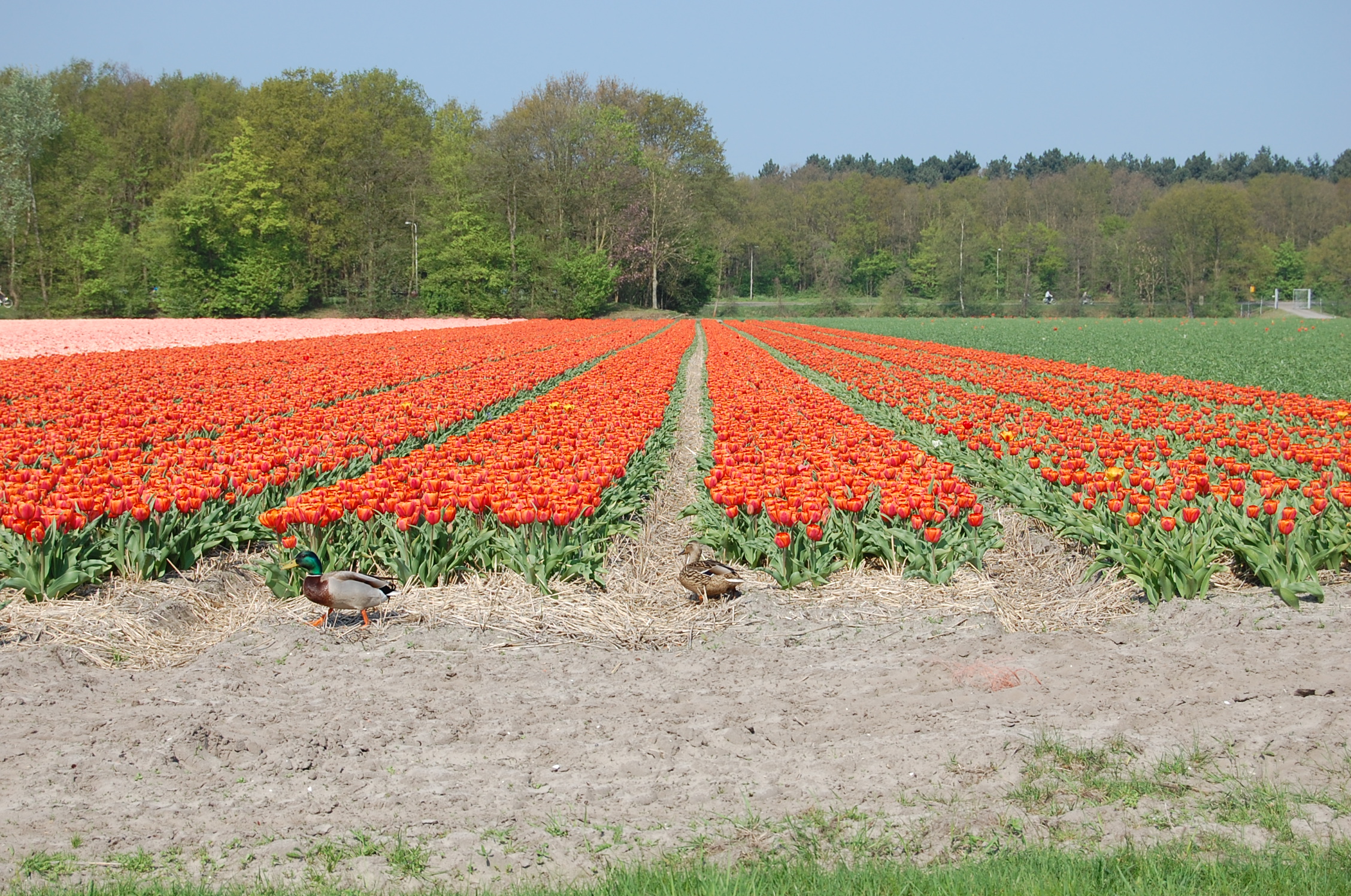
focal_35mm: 75
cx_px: 676
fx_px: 2810
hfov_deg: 27.0
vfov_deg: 18.1
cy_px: 448
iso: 200
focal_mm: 50
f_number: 10
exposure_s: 1/400
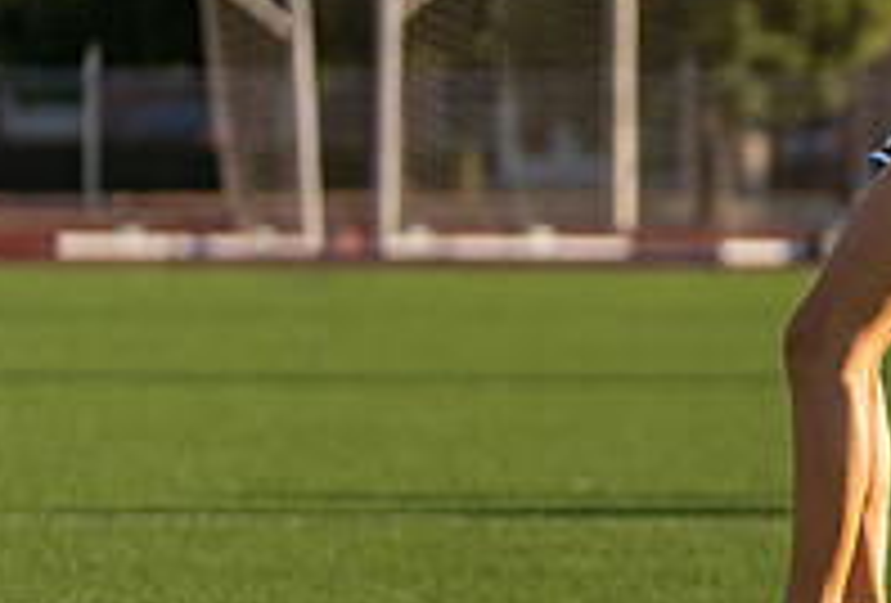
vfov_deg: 3.3
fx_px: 10517
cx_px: 1428
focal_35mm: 423
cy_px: 138
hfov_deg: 4.8
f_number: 2.8
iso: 100
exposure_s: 1/2000
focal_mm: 108
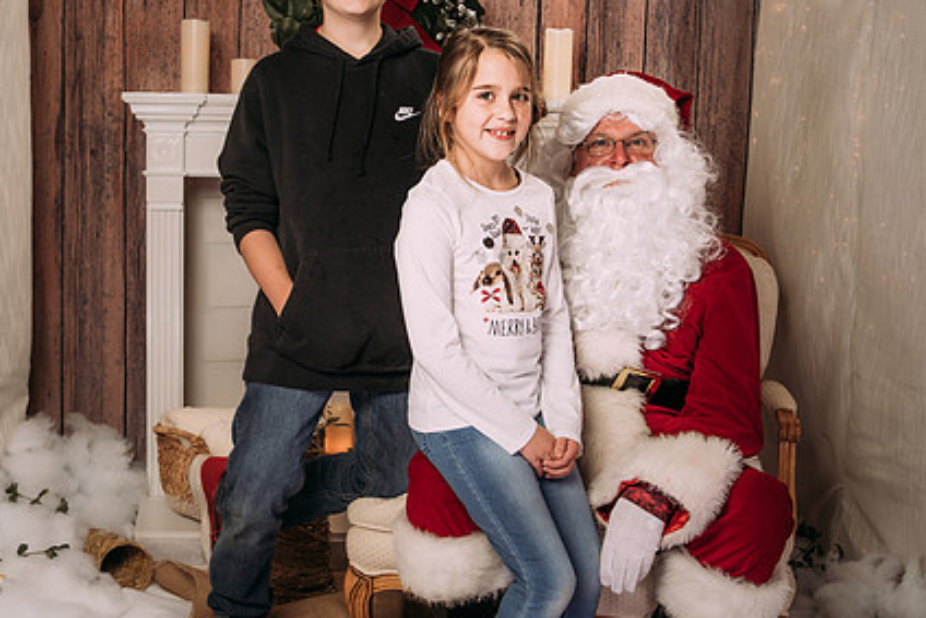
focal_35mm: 54
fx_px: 1389
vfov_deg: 25.1
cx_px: 317
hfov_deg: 36.5
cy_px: 297
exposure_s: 1/100
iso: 100
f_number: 5
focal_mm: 35
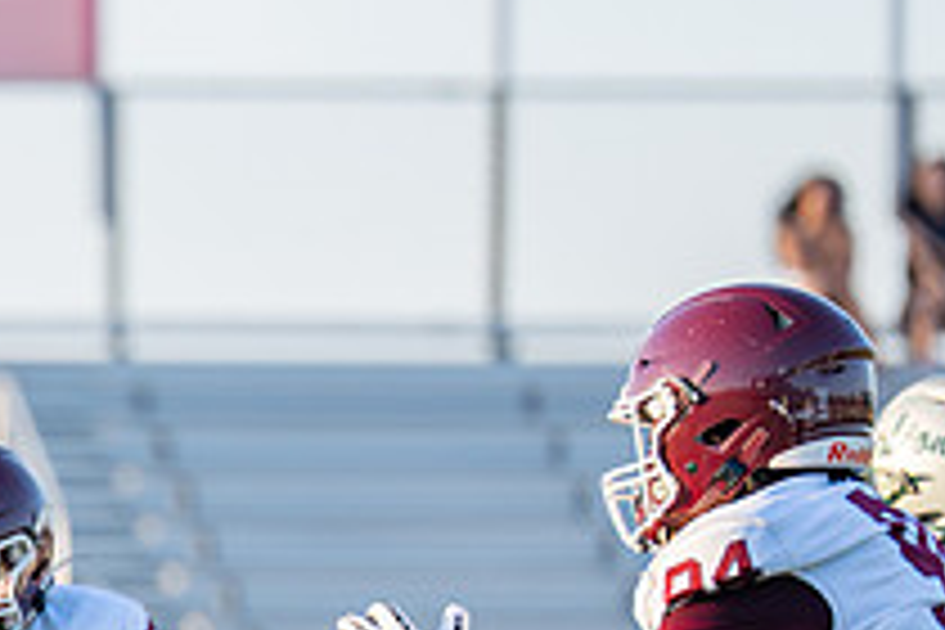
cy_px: 775
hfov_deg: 2.9
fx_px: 18347
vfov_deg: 2.0
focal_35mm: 699
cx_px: -253
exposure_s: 1/2000
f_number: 2.8
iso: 320
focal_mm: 200
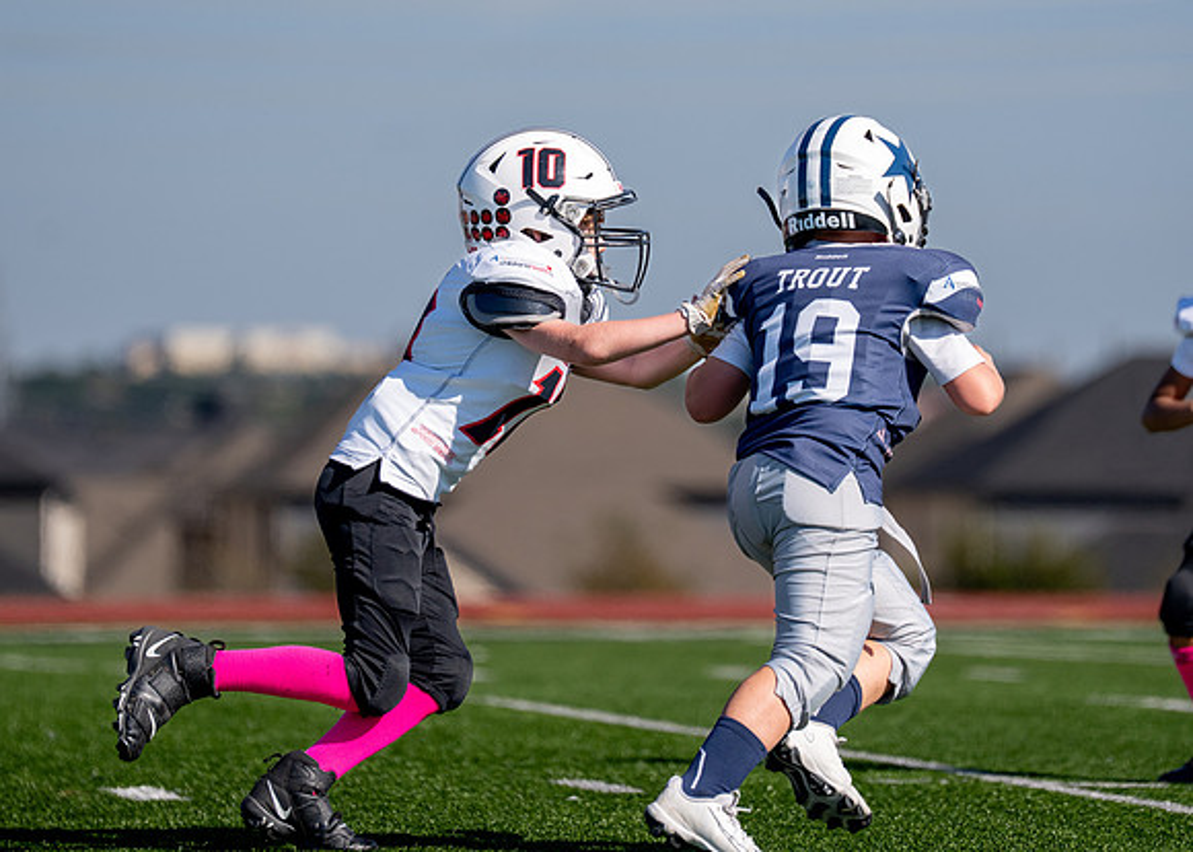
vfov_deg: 5.0
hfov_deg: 7.0
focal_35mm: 289
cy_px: 278
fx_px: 9789
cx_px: 621
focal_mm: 200
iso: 320
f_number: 2.8
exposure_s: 1/6400
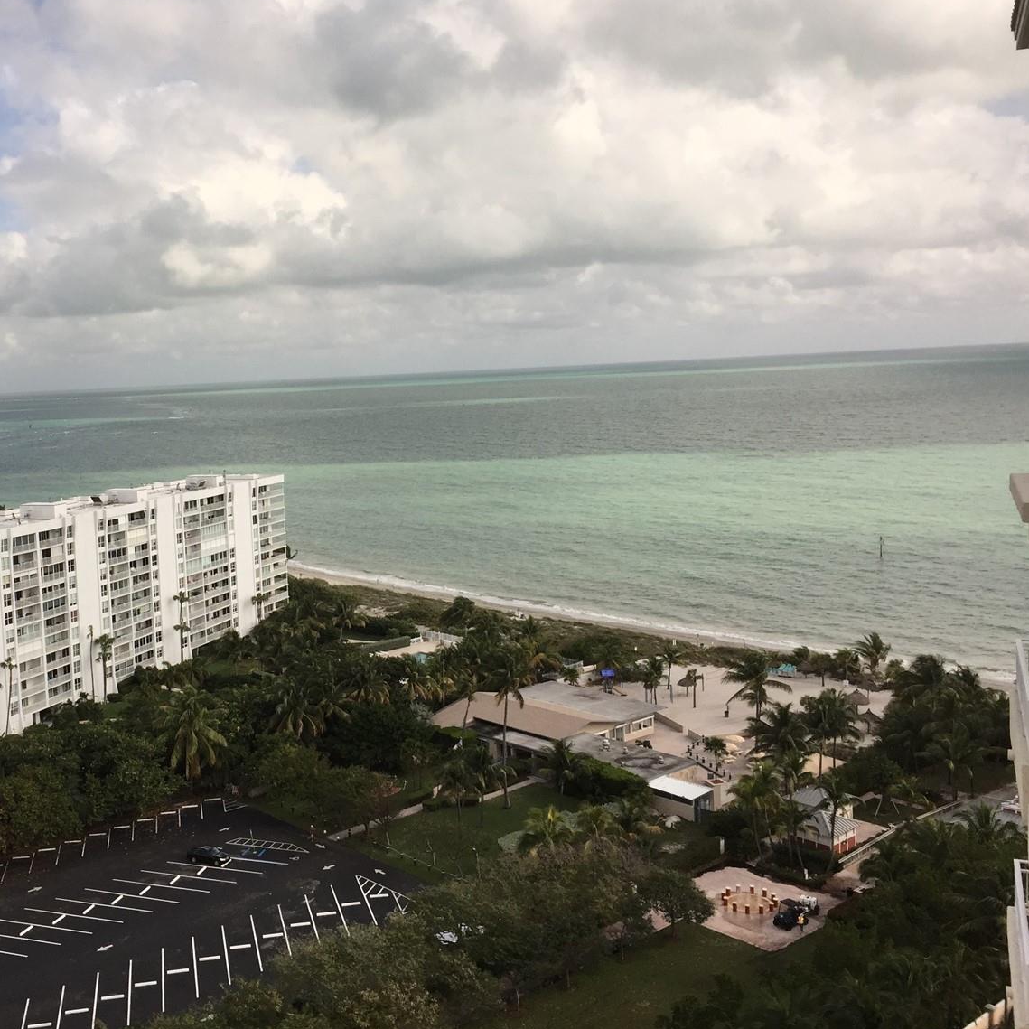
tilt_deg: -3.4
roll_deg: +2.1
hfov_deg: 45.1
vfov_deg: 46.0
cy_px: 491
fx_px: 1211
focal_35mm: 36
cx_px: 317
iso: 40
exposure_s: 1/3049
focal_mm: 4.15
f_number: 2.2
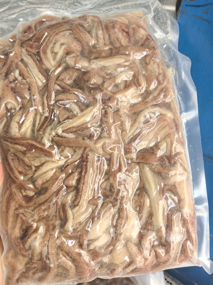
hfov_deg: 51.3
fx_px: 222
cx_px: 106
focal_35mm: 27
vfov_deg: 65.3
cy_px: 142
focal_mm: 6.98
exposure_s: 1/927
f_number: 2
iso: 2000
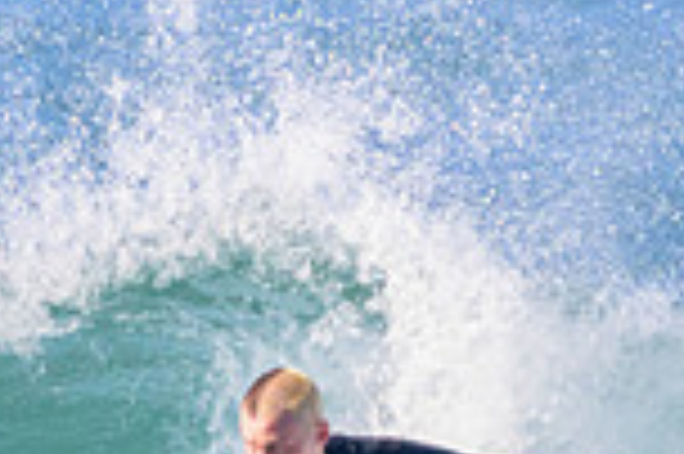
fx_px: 79466
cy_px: 652
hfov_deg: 0.5
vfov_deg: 0.3
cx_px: 27
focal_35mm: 4187
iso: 1800
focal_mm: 800
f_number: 11
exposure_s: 1/2000
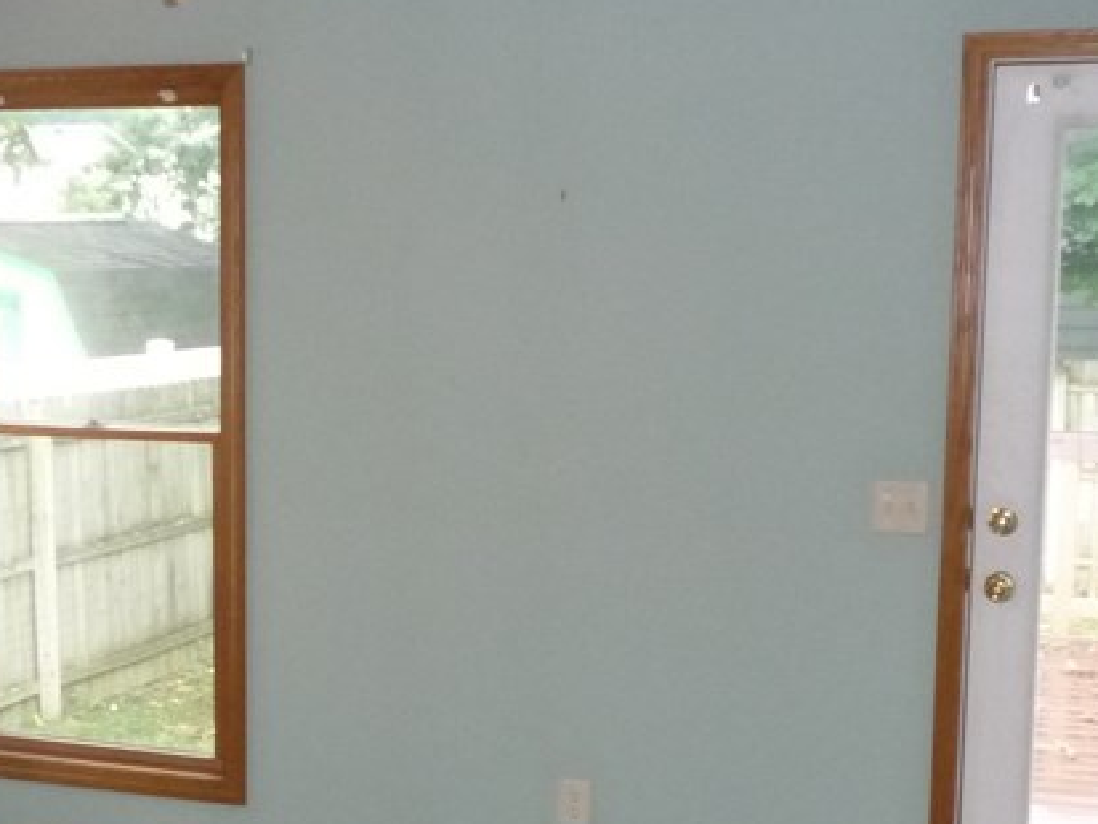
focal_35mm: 62
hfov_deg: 31.0
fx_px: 1967
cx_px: 370
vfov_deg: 23.5
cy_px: 566
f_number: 2.8
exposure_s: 1/30
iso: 320
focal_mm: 4.4
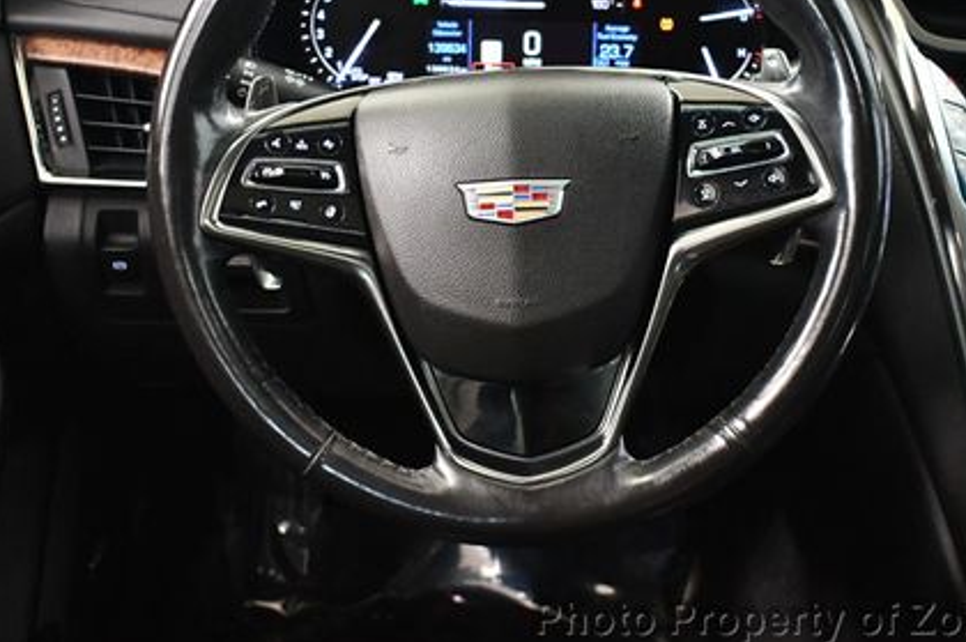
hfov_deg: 32.9
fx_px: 1635
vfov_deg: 22.0
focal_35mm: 61
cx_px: 506
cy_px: 170
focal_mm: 27
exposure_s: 1/60
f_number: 4
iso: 4500
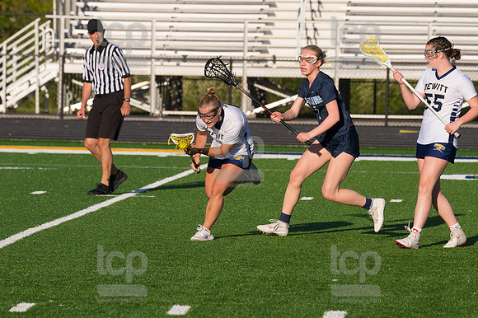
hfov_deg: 6.9
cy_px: 159
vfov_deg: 4.6
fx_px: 3981
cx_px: 239
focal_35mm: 300
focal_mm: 200
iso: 250
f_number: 5.6
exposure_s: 1/1600
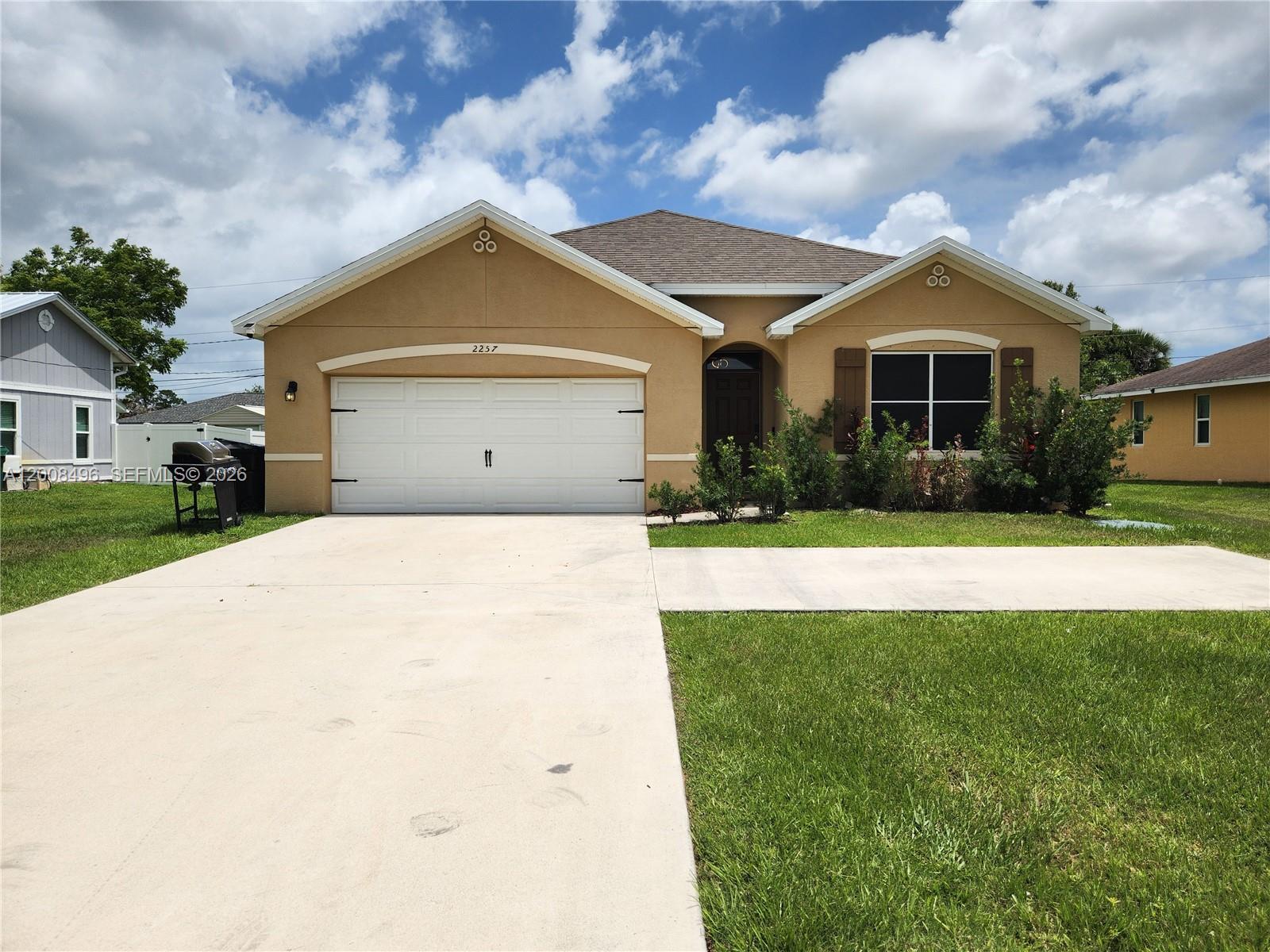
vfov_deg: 58.9
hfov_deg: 73.9
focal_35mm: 23
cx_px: 635
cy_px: 476
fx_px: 844
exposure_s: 1/4692
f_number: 1.8
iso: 20
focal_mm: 5.4
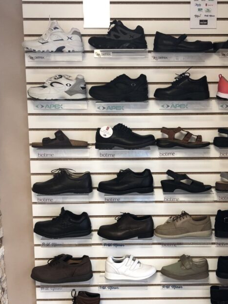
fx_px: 404
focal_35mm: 46
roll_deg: -0.1
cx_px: 145
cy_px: 184
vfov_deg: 41.0
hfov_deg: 31.3
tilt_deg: -9.9
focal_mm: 3.99
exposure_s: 1/24
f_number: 1.8
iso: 32
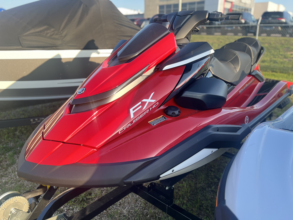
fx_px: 220
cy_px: 110
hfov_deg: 67.3
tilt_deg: -19.5
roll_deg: +0.7
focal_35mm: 26
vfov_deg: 53.1
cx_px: 146
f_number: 1.5
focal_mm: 5.7
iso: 50
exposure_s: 1/431
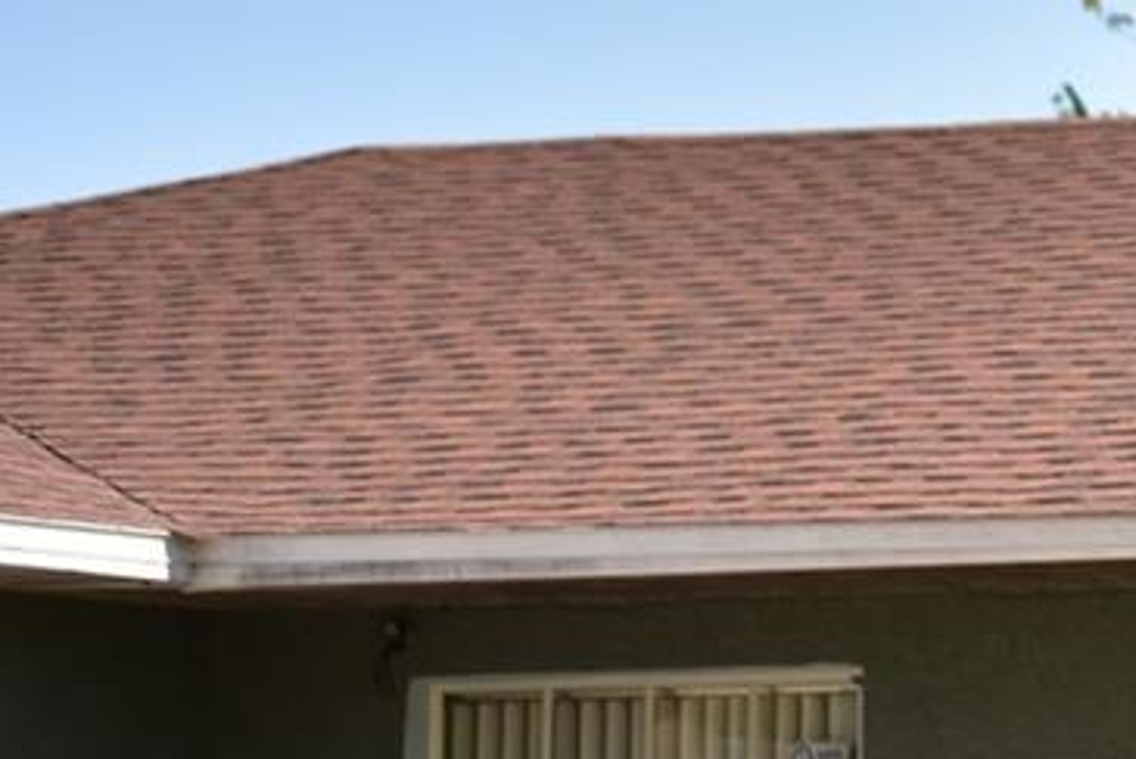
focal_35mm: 219
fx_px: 6916
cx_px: 1939
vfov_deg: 6.2
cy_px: -244
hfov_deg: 9.0
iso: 100
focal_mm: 50
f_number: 1.8
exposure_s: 1/3200
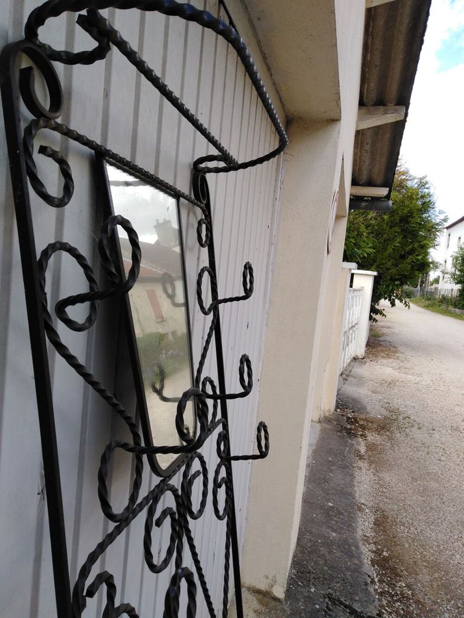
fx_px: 465
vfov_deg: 67.3
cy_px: 309
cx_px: 232
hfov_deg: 53.1
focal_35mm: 26
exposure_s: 1/419
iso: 100
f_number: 2.2
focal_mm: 3.46
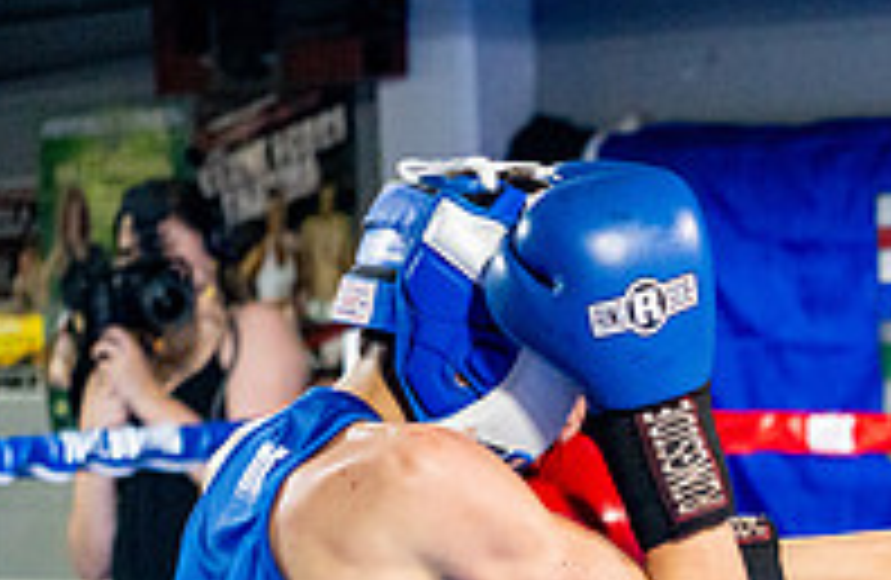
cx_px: 1282
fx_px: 4547
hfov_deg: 10.8
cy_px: 939
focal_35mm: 185
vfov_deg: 7.2
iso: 4000
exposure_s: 1/1000
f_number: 2
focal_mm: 50
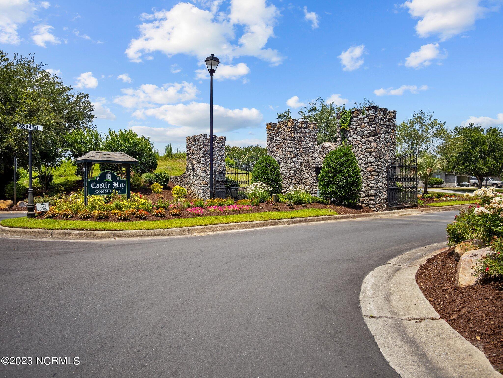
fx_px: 407
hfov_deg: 63.4
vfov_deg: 49.7
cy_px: 189
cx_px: 252
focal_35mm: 28
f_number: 4
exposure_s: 1/2000
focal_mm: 14
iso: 200
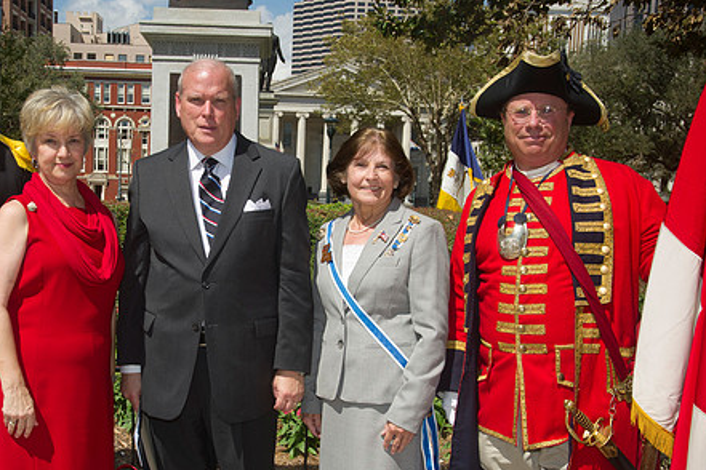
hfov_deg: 42.4
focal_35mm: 46
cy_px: 281
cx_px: 259
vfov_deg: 29.2
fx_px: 902
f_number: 9
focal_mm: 35
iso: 200
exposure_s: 1/250
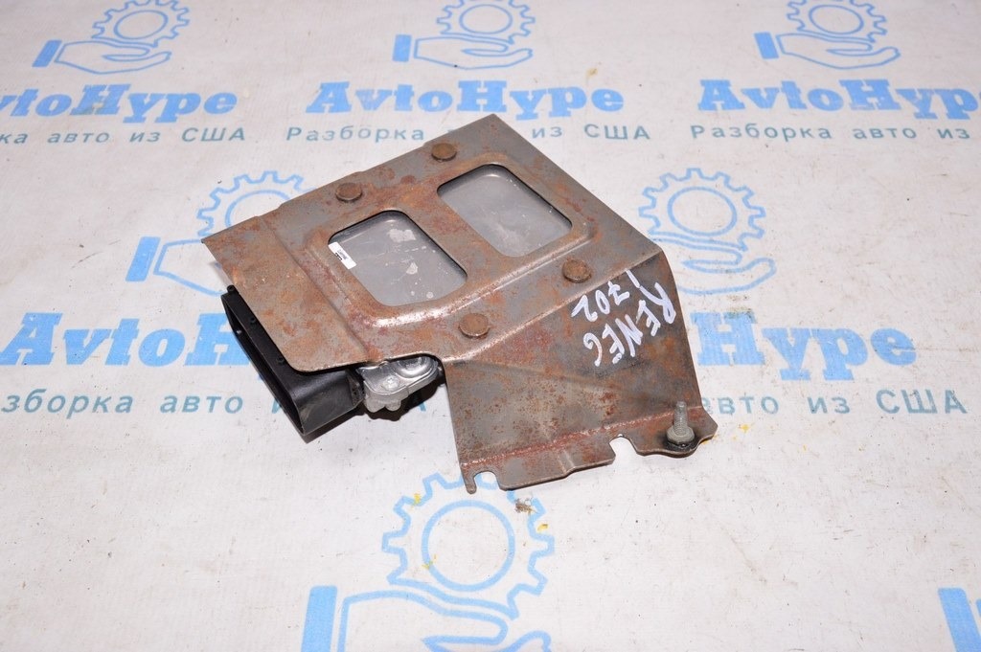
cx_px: 490
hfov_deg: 62.0
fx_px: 817
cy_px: 326
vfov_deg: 43.5
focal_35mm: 30
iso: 1600
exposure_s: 1/160
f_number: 8
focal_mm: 20
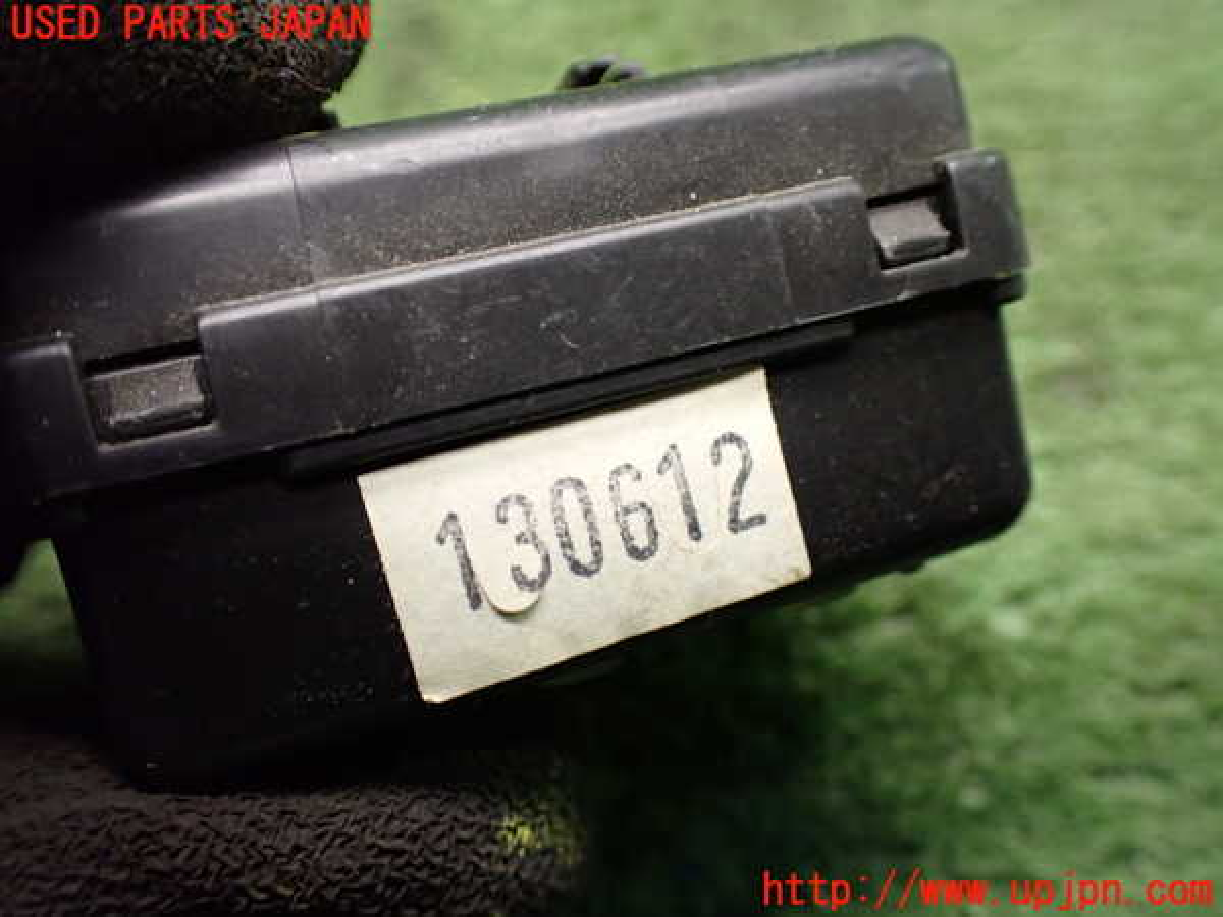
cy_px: 458
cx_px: 612
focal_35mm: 30
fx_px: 1060
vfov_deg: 46.8
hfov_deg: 60.0
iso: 800
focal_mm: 5.4
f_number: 2.3
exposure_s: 1/80
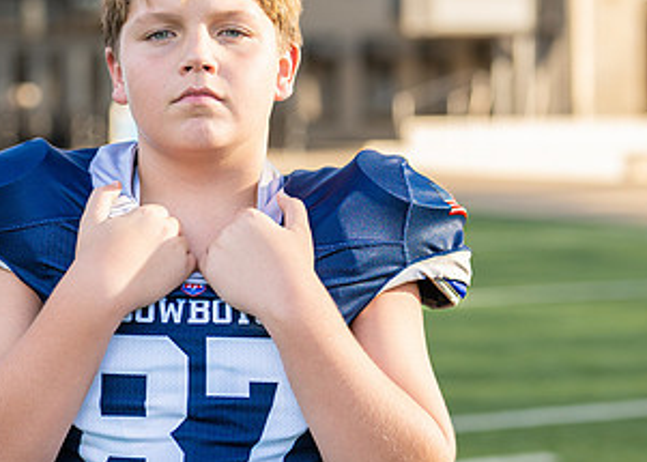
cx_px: 211
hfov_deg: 16.8
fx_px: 2187
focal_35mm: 119
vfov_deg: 12.1
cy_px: 204
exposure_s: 1/800
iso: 100
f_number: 2
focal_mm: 50
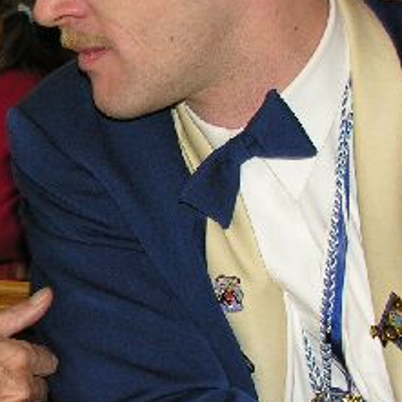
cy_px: 258
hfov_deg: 14.1
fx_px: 1590
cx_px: -52
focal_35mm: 121
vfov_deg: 14.4
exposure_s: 1/60.1
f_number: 2.8
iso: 100
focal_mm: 9.5
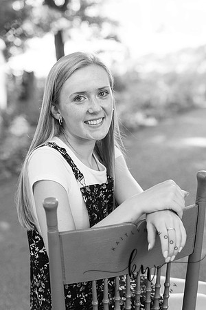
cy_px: 155
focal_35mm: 78
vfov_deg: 26.0
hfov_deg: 17.5
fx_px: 669
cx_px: 103
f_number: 3.5
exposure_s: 1/200
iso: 640
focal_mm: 78
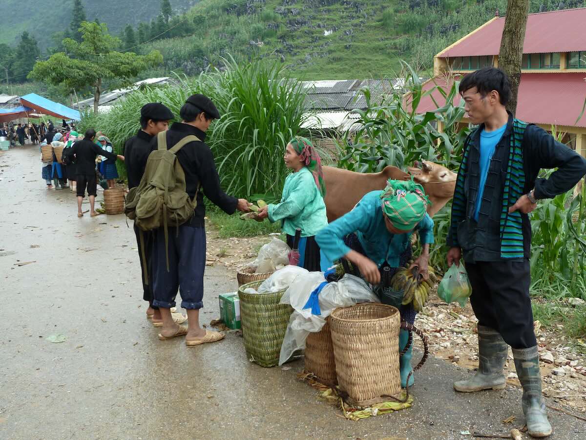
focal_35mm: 40
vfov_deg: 36.0
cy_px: 220
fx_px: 677
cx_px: 293
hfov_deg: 46.8
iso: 80
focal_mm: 6.5
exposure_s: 1/100
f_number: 3.6
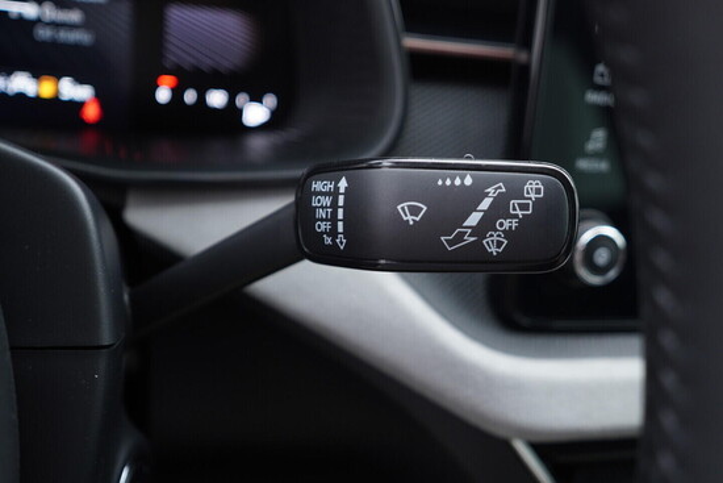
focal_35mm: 36
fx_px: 723
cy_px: 242
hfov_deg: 53.1
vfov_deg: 36.9
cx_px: 362
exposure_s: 1/40
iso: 250
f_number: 2.8
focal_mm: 24
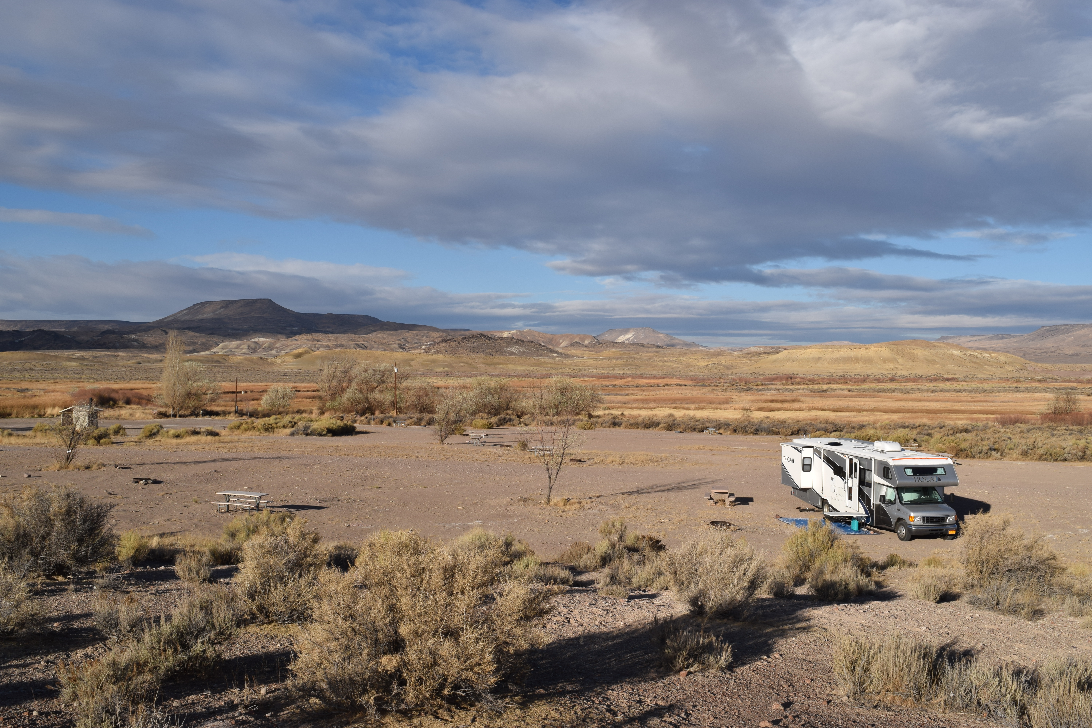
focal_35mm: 33
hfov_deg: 57.2
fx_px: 1001
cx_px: 546
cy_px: 364
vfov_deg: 40.0
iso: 100
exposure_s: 1/125
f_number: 14
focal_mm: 22
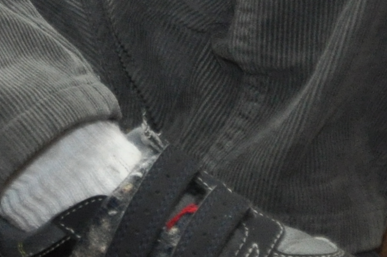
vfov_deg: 3.0
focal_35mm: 457
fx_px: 4906
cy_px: -473
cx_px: -464
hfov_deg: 4.4
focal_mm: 52
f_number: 5
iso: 800
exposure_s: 1/60
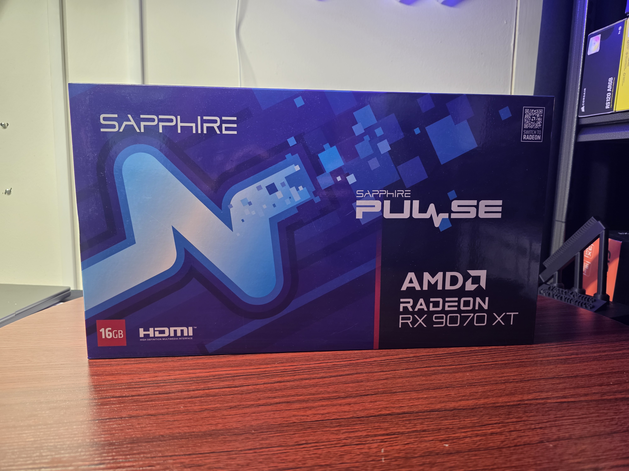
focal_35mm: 23
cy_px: 236
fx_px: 418
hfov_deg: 73.9
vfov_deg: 58.9
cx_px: 314
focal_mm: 6.3
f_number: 1.7
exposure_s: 1/50.3
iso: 160
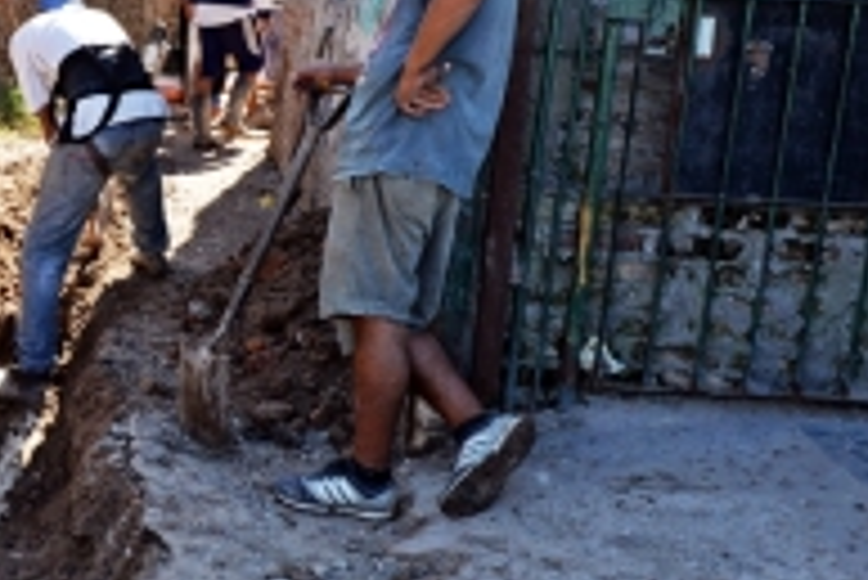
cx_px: 31
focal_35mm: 72
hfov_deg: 26.7
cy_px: 268
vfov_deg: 19.0
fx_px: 1737
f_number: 14
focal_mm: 31
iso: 640
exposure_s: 1/200
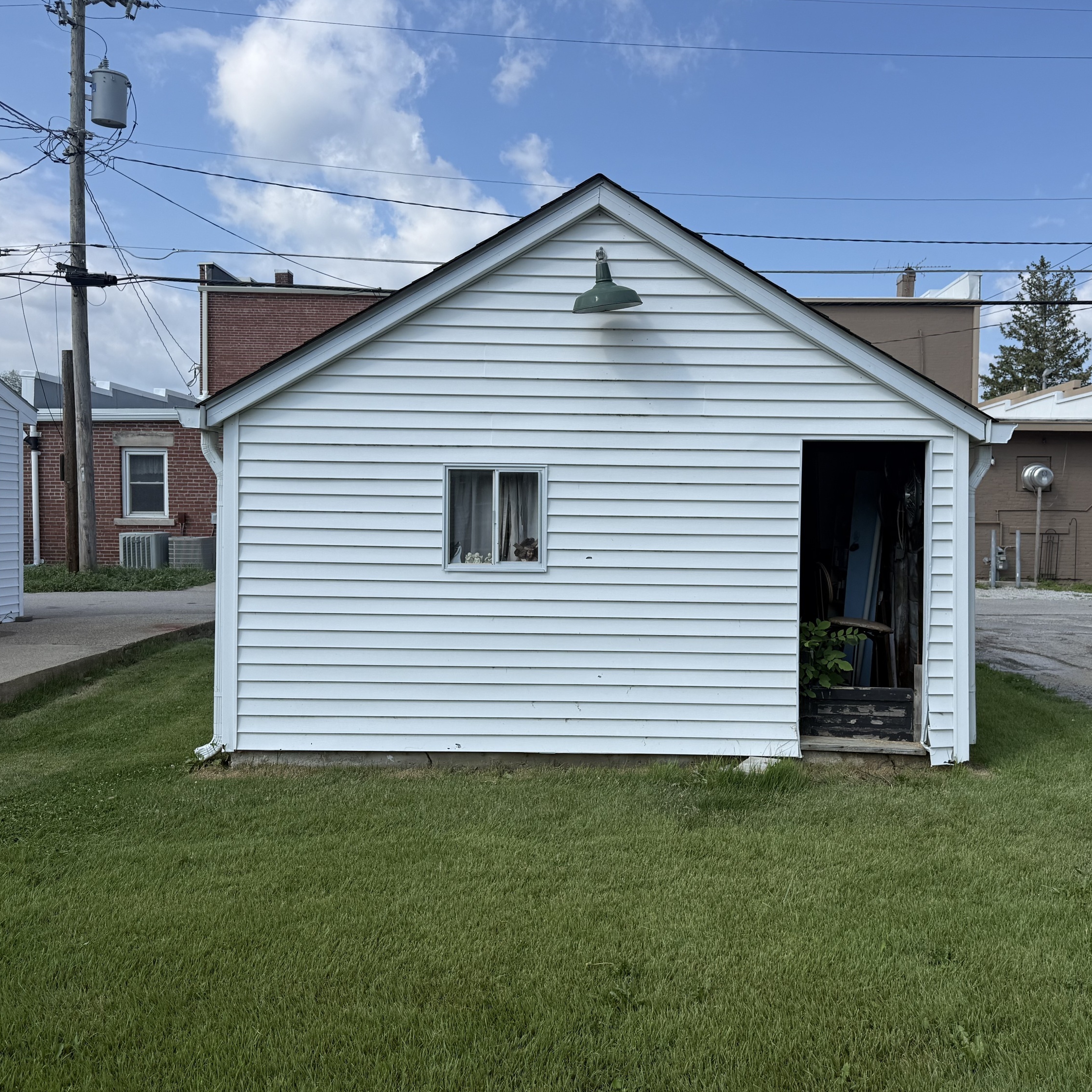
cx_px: 635
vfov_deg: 55.6
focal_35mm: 29
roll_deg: -0.3
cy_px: 543
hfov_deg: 55.4
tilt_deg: -1.1
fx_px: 1035
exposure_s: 1/4975
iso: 80
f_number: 1.78
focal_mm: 6.76
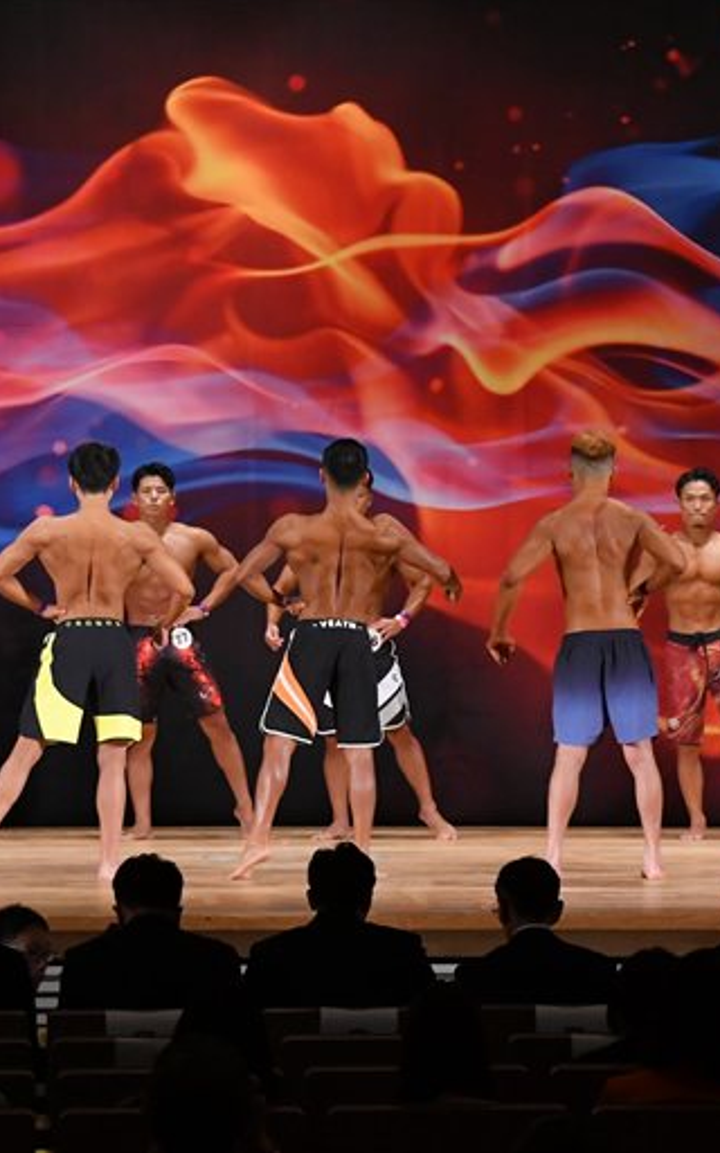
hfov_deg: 8.1
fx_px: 5086
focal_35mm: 162
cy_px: 579
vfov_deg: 12.9
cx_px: 363
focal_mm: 70
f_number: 5.6
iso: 3200
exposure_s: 1/400
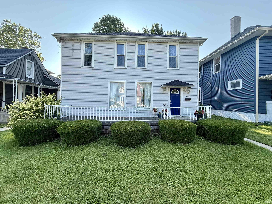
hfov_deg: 102.1
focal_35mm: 14
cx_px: 136
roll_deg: -1.2
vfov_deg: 85.7
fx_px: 110
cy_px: 102
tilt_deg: -0.3
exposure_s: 1/363
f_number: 2.2
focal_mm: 2.22
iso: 50
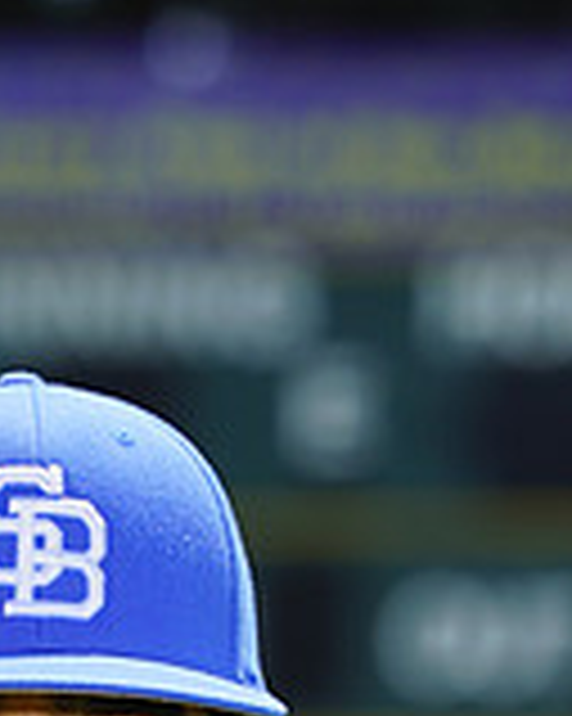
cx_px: -83
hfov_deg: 1.6
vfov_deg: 2.0
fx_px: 20483
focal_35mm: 967
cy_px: 1261
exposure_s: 1/250
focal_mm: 282
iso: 100
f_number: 8
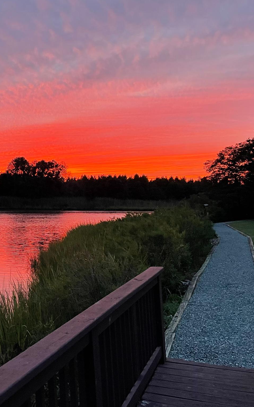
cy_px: 204
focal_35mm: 37
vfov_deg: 52.8
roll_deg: -0.1
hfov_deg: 33.4
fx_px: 410
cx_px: 50
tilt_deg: +0.3
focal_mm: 4.2
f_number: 1.6
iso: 400
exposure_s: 1/60
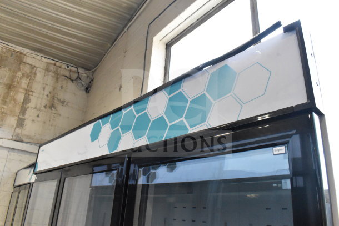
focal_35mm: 27
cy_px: 113
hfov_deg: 67.4
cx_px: 170
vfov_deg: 48.0
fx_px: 254
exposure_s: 1/400
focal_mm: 18
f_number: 10
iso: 6400
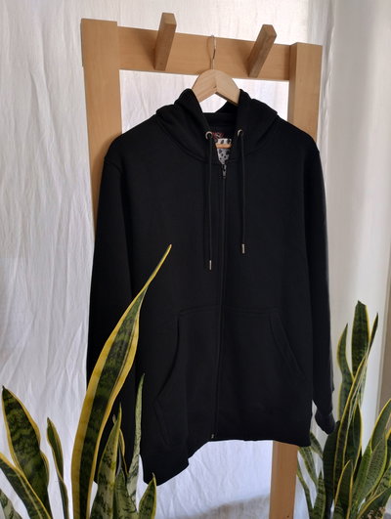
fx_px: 421
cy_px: 260
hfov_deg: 49.9
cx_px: 196
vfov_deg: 63.4
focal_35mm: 28
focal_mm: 4.27
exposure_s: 1/50
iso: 409
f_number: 1.8
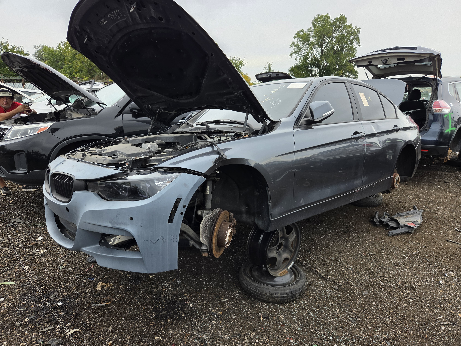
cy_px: 173
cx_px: 230
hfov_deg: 73.9
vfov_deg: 58.9
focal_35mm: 23
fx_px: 306
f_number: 1.8
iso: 80
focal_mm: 5.4
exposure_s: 1/694
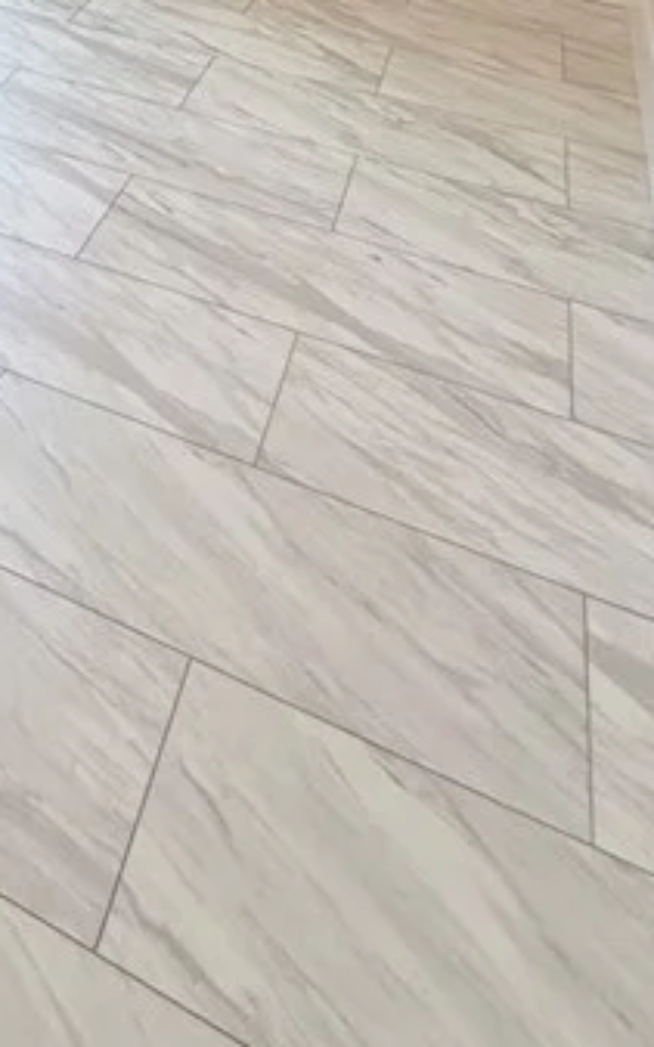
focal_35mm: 45
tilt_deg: -12.4
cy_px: -155
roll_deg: -1.3
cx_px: -288
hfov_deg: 23.6
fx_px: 1284
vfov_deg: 36.2
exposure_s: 1/120
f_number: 2.2
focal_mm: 2.22
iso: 100
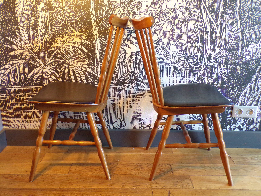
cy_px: 98
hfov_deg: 56.8
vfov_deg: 44.2
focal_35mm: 32
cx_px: 130
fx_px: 241
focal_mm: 5.8
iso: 400
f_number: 3.2
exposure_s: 1/17
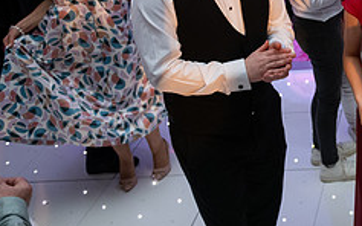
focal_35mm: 60
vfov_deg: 21.4
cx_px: 422
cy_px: 53
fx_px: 592
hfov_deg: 29.7
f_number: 3.5
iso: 1250
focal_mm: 24
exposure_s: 1/160
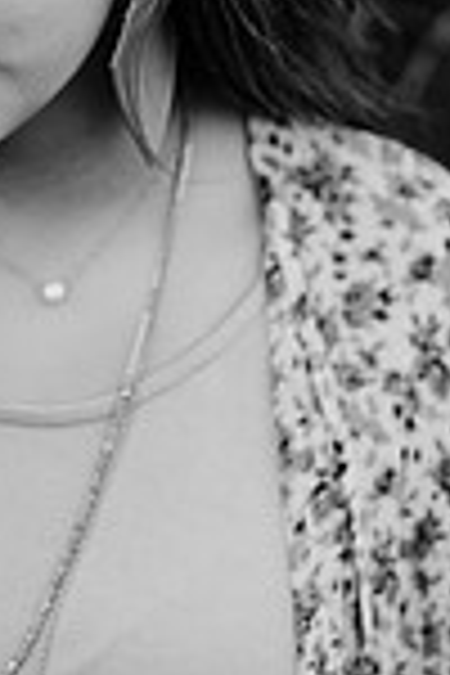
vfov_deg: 13.5
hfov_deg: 9.1
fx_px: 2812
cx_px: -36
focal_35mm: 150
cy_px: 40
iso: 200
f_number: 2.2
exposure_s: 1/1600
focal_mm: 50
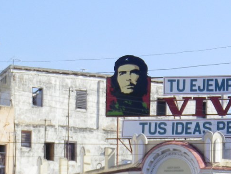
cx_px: 210
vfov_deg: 7.0
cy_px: 169
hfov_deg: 9.3
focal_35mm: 212
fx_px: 1415
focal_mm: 14.9
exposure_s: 1/250
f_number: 5.2
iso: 80
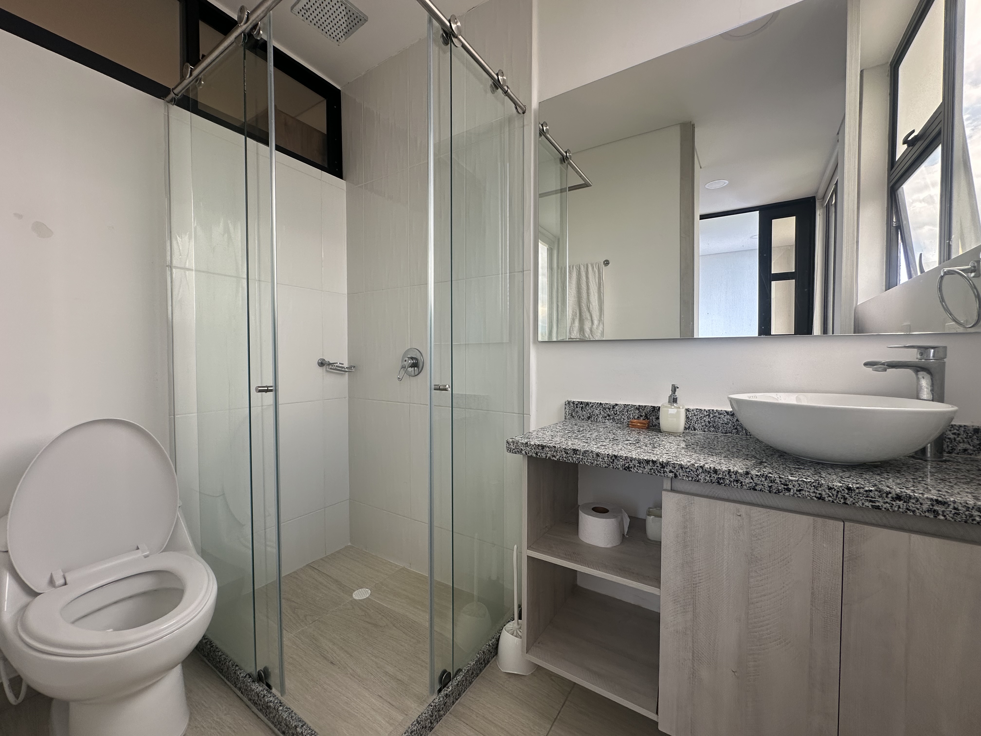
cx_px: 490
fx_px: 397
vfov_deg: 85.7
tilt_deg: -0.6
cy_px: 368
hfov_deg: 102.1
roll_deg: -0.2
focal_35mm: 14
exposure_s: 1/99
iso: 50
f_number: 2.2
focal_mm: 2.22
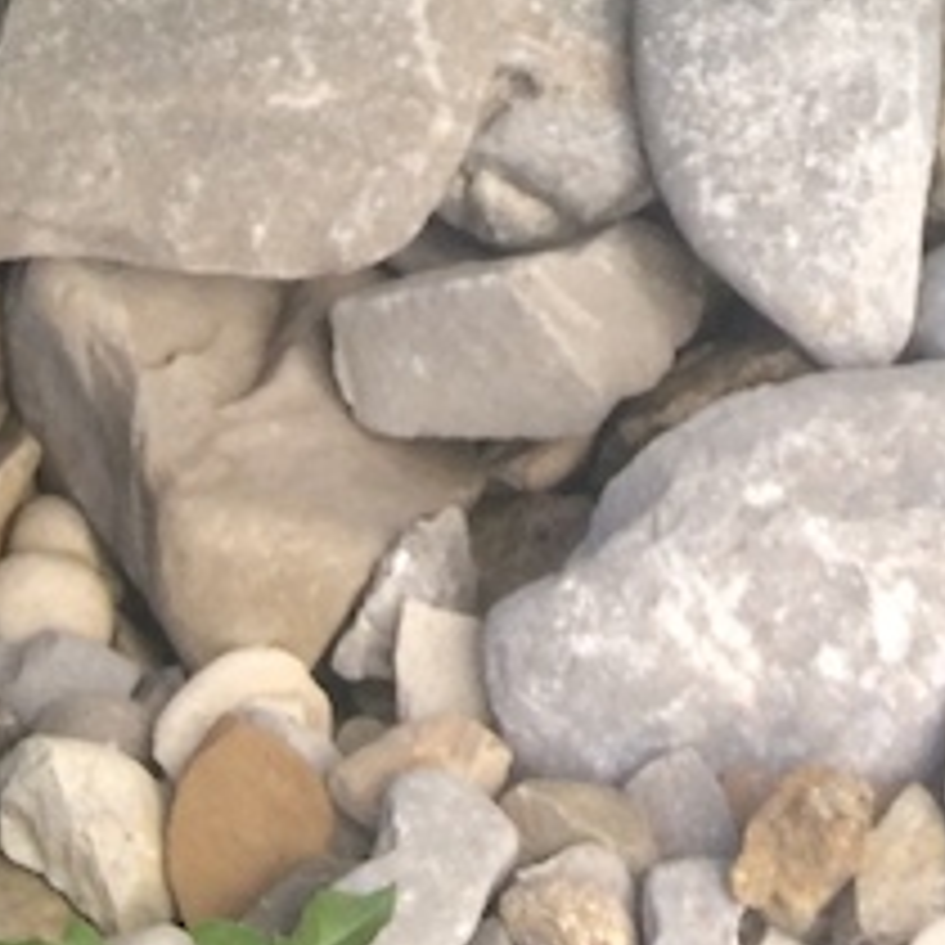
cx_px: 990
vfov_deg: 11.9
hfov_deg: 13.7
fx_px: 3861
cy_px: -1161
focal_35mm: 125
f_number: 2.2
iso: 32
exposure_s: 1/217
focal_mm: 4.15
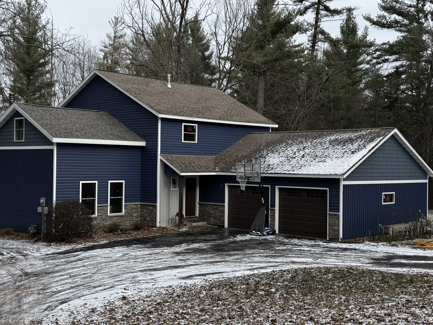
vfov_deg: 30.3
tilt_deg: -0.3
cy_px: 162
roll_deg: -0.8
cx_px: 216
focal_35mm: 48
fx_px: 600
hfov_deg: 39.7
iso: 64
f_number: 1.78
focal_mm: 6.76
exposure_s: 1/1152
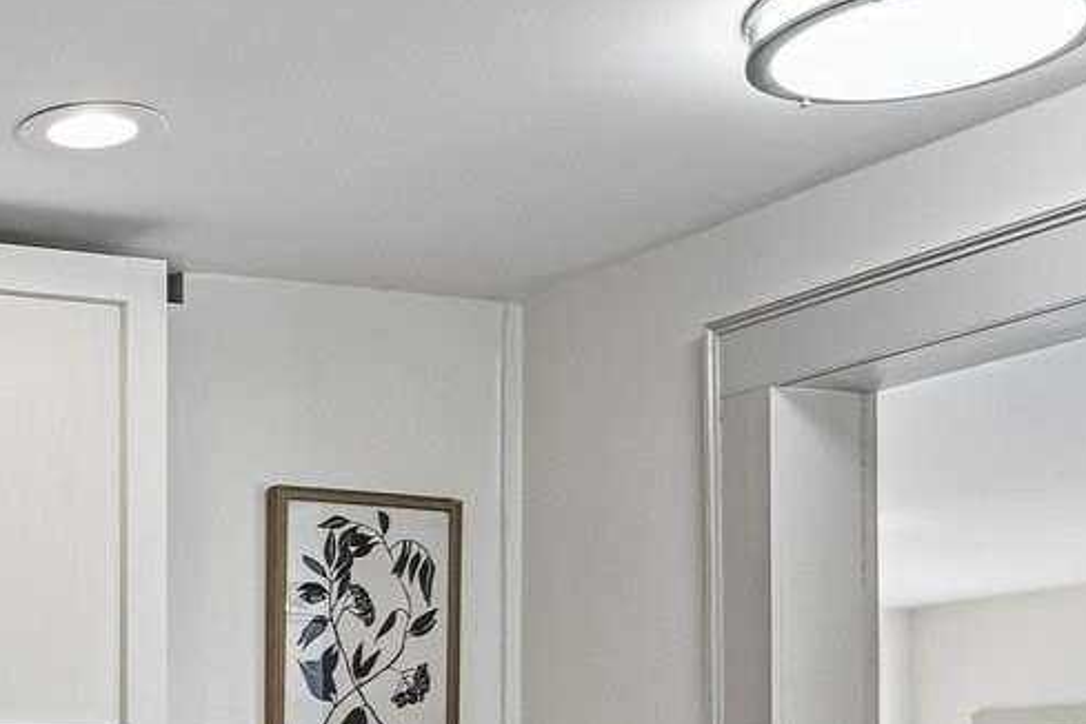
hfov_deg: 27.0
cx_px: -180
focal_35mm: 67
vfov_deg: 19.2
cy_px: 849
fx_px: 2021
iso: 400
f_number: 8
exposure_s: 1/25
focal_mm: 16
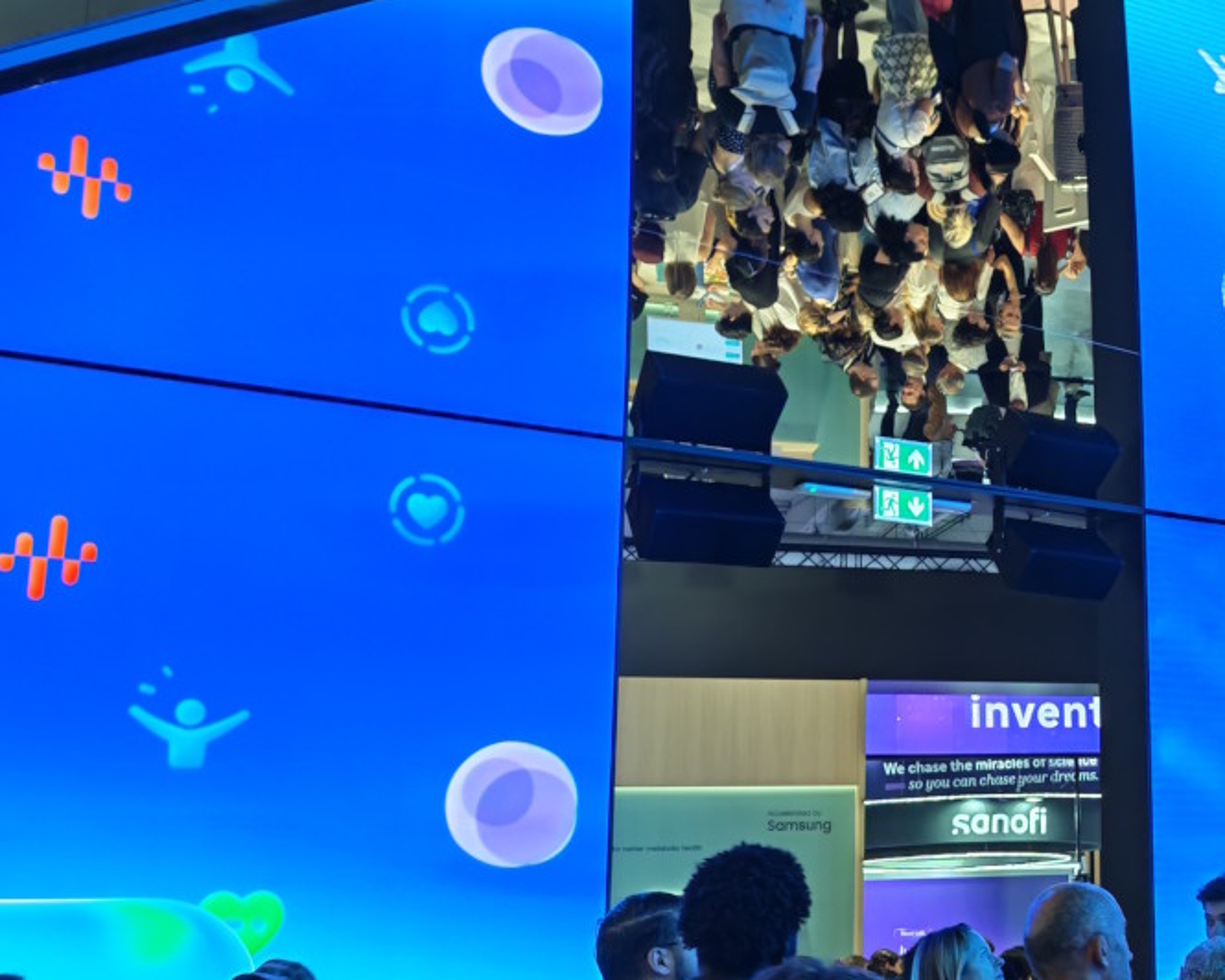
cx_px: 1245
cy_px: 479
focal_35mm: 54
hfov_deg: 31.9
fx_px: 1958
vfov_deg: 28.1
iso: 125
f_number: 1.6
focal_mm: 6.55
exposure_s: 1/50
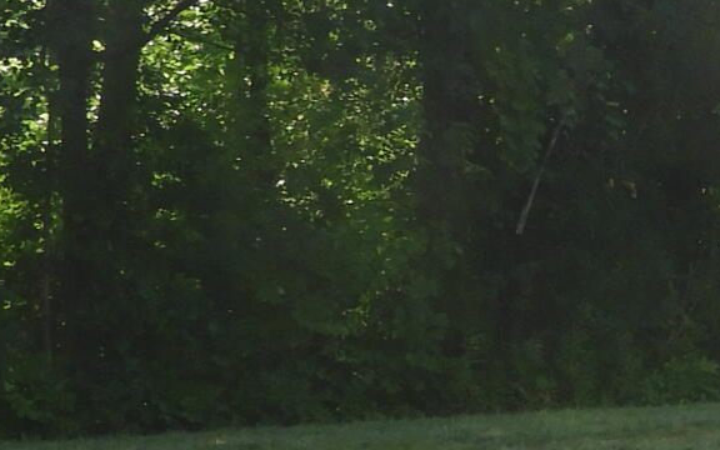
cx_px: 1341
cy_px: 256
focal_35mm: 221
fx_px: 4337
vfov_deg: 5.9
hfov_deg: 9.0
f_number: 3.8
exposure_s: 1/250
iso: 100
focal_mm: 7.2
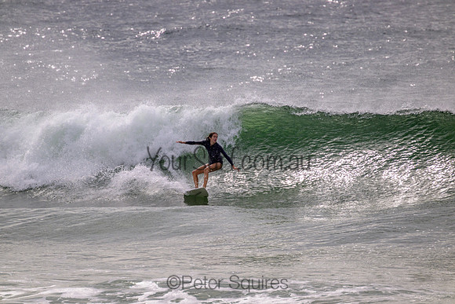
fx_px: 10113
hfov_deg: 2.6
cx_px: 228
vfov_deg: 1.7
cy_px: 152
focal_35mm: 800
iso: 800
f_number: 11
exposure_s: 1/2000
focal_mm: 800
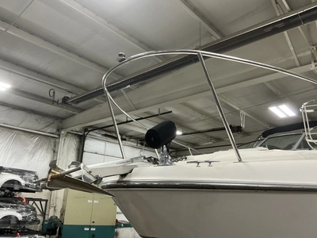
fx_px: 256
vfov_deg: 49.7
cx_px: 158
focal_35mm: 28
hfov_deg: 63.4
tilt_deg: +16.2
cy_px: 119
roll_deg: -3.5
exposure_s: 1/60
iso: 125
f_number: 1.8
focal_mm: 3
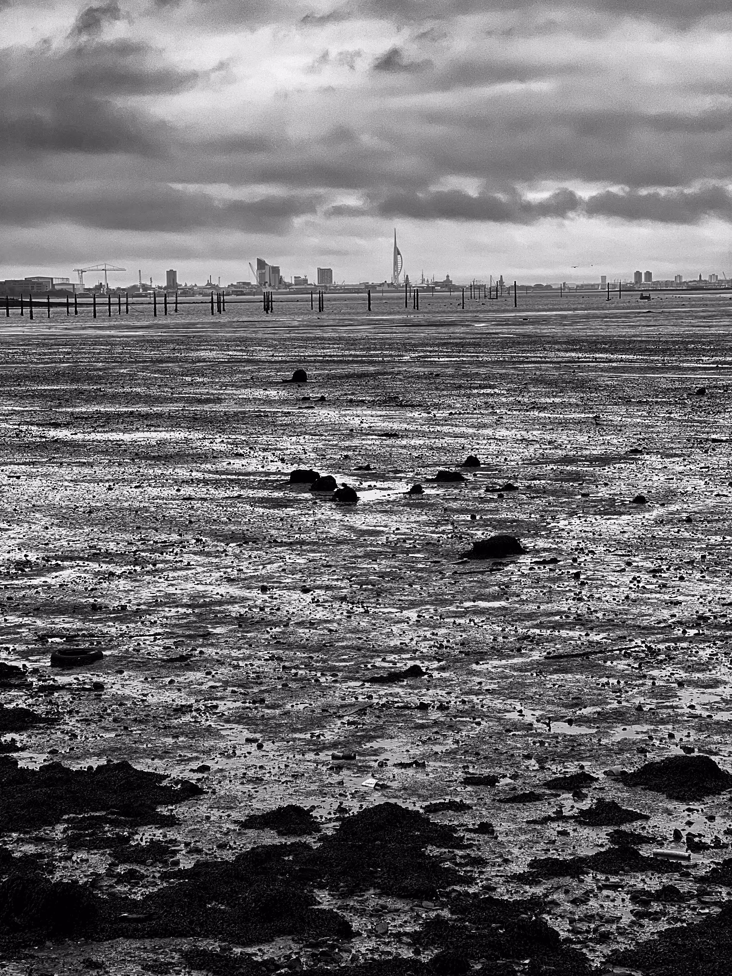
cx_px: 366
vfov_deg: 25.3
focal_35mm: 77
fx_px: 2171
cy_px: 488
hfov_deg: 19.1
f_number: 2.8
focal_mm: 9
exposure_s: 1/120
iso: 20
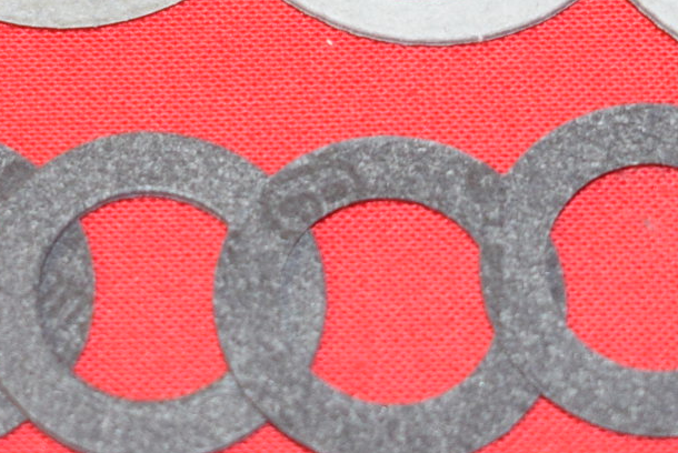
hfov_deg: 8.2
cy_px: -217
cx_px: 226
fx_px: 4713
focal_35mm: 250
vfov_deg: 5.5
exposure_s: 1/60
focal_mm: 34
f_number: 5
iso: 800
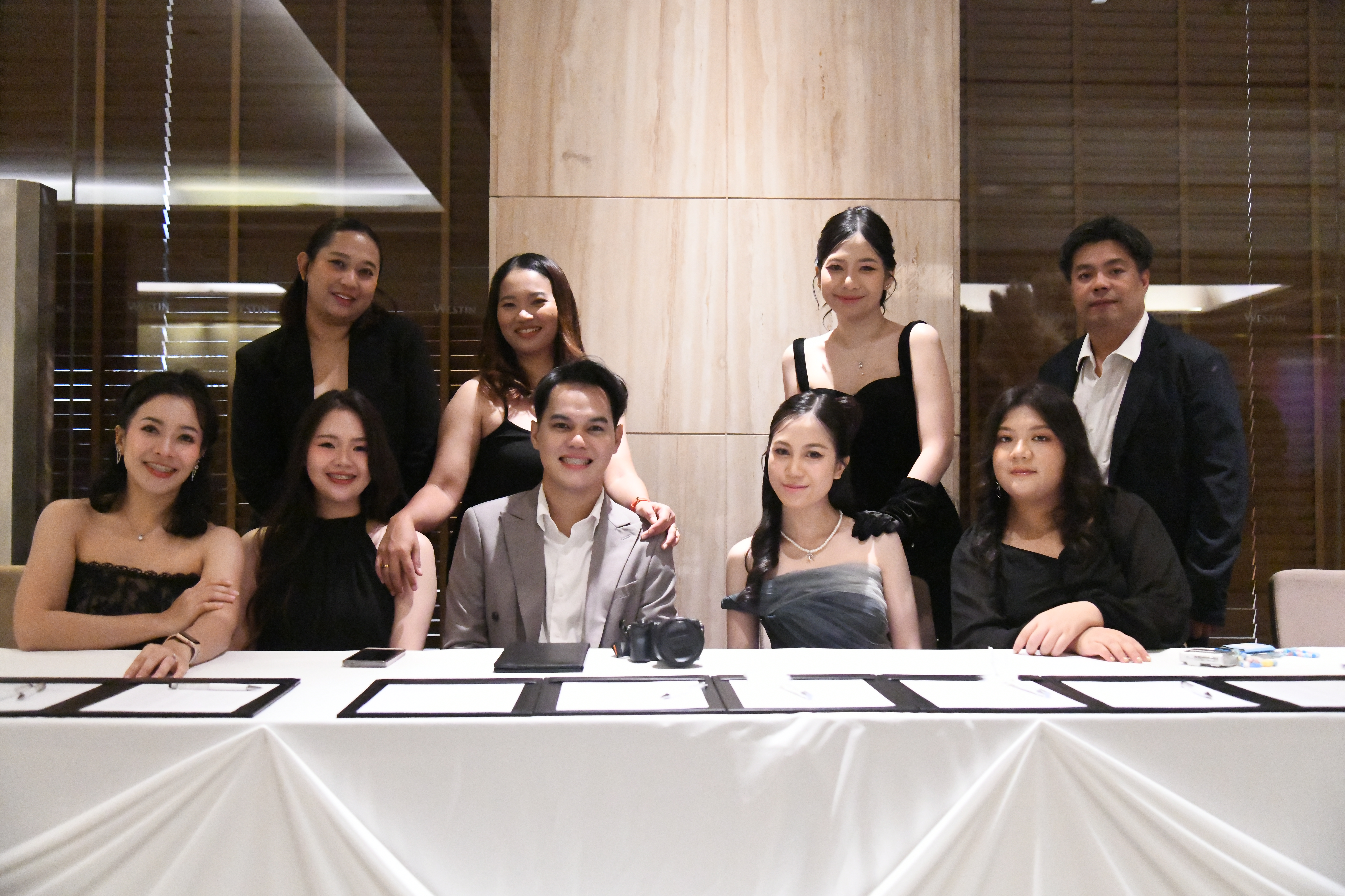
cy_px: 448
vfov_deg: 35.1
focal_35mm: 38
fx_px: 1420
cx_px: 672
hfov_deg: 50.7
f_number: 4
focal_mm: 38
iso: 25600
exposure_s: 1/400
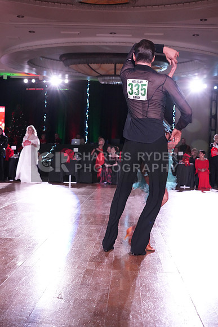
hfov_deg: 27.5
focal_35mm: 49
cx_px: 109
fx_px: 445
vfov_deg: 40.3
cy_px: 164
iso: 6400
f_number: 5
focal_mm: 49
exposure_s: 1/320
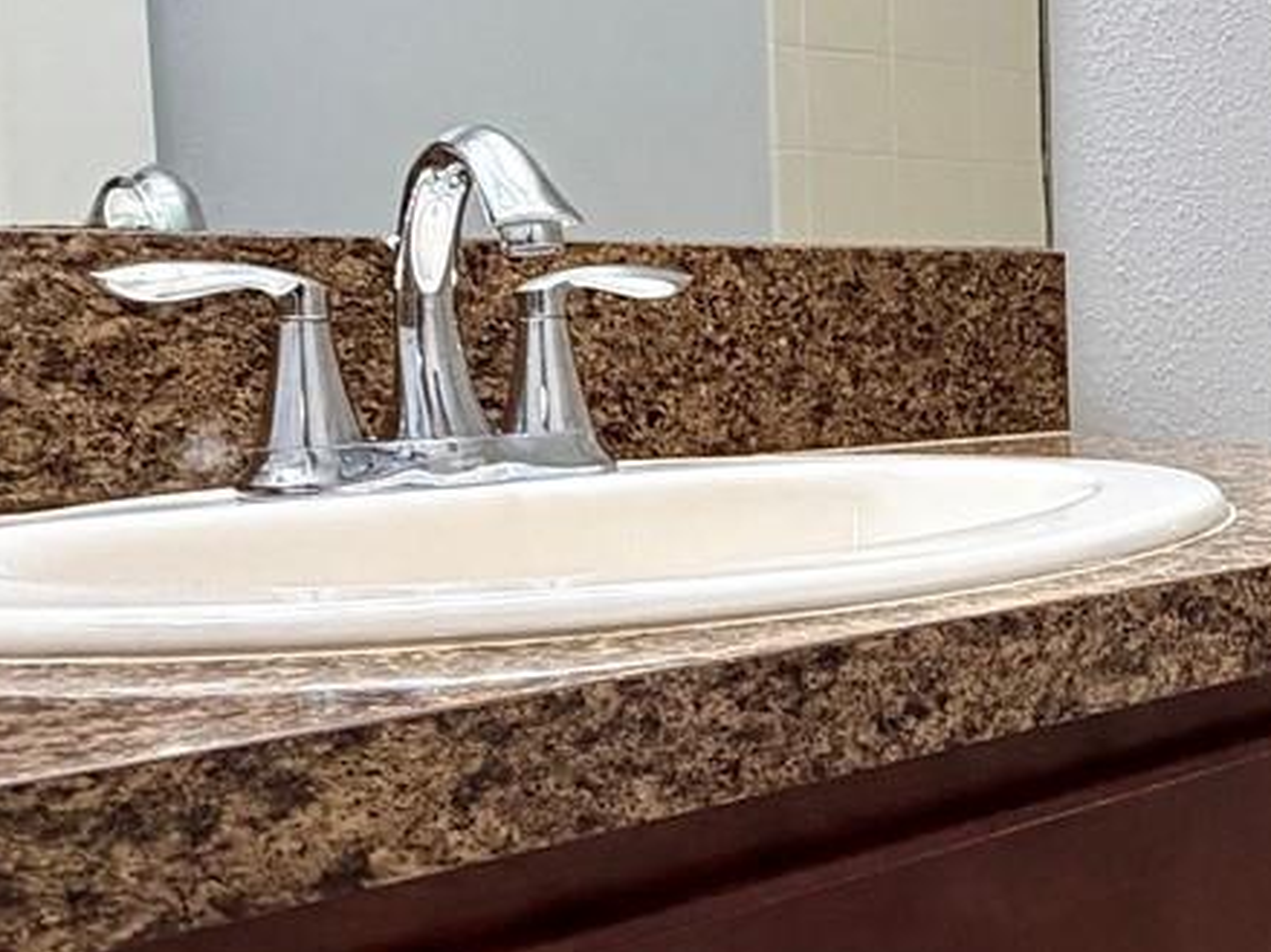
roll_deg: +1.1
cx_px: 1500
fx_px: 1872
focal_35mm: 51
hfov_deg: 31.7
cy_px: 460
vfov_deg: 28.5
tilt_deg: -4.9
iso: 320
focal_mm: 2.22
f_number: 2.2
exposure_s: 1/120
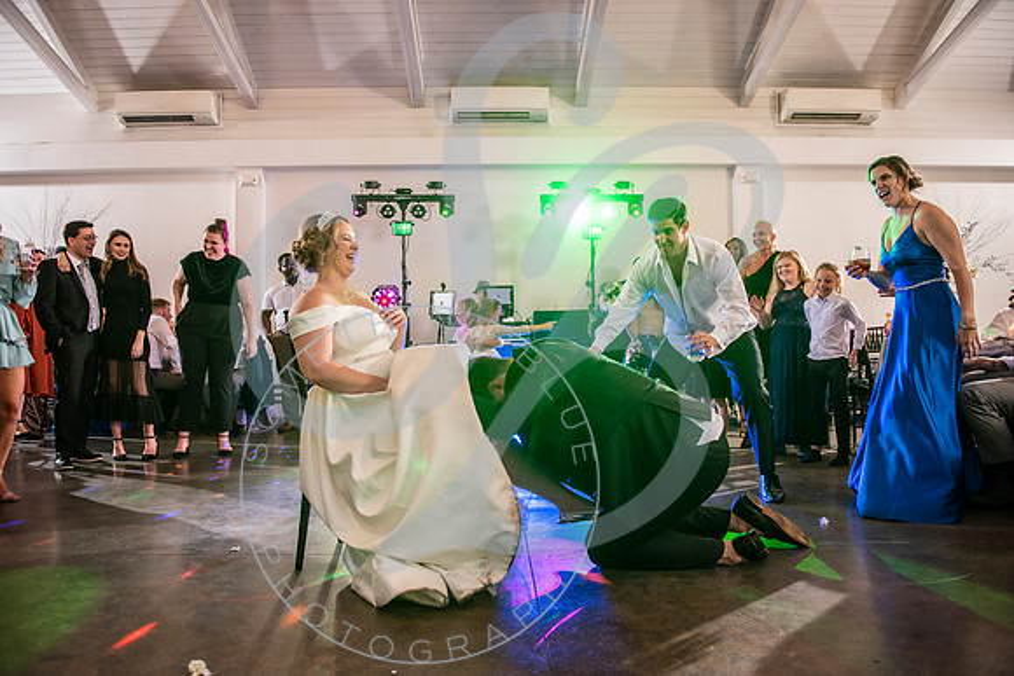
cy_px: 338
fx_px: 697
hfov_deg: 72.0
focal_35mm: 25
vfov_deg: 51.8
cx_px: 498
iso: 1600
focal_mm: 24
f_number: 2.8
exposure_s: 1/125
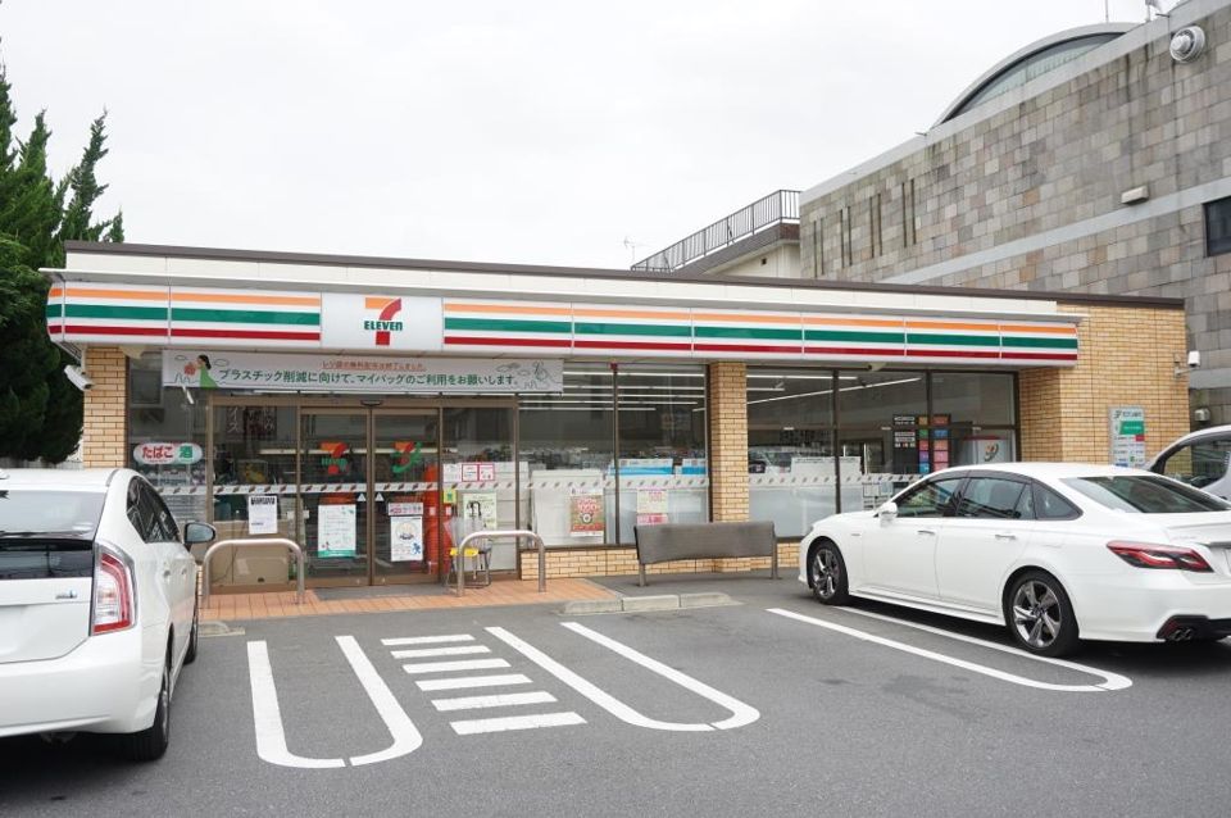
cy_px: 409
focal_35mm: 30
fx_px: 1025
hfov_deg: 62.0
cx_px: 616
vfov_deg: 43.5
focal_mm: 20
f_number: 8
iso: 100
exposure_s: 1/125
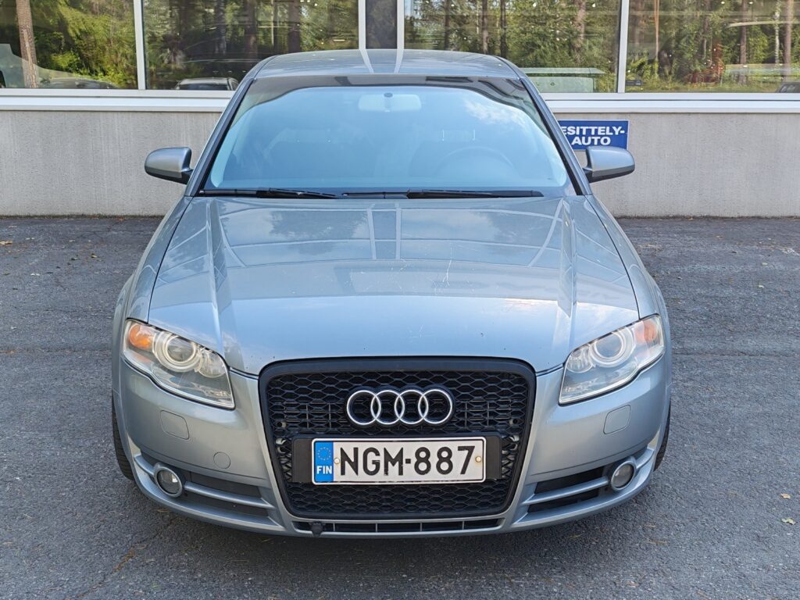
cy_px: 300
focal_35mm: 44
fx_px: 1017
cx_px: 400
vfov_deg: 32.9
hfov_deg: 42.9
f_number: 1.6
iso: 50
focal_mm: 5.4
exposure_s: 1/500
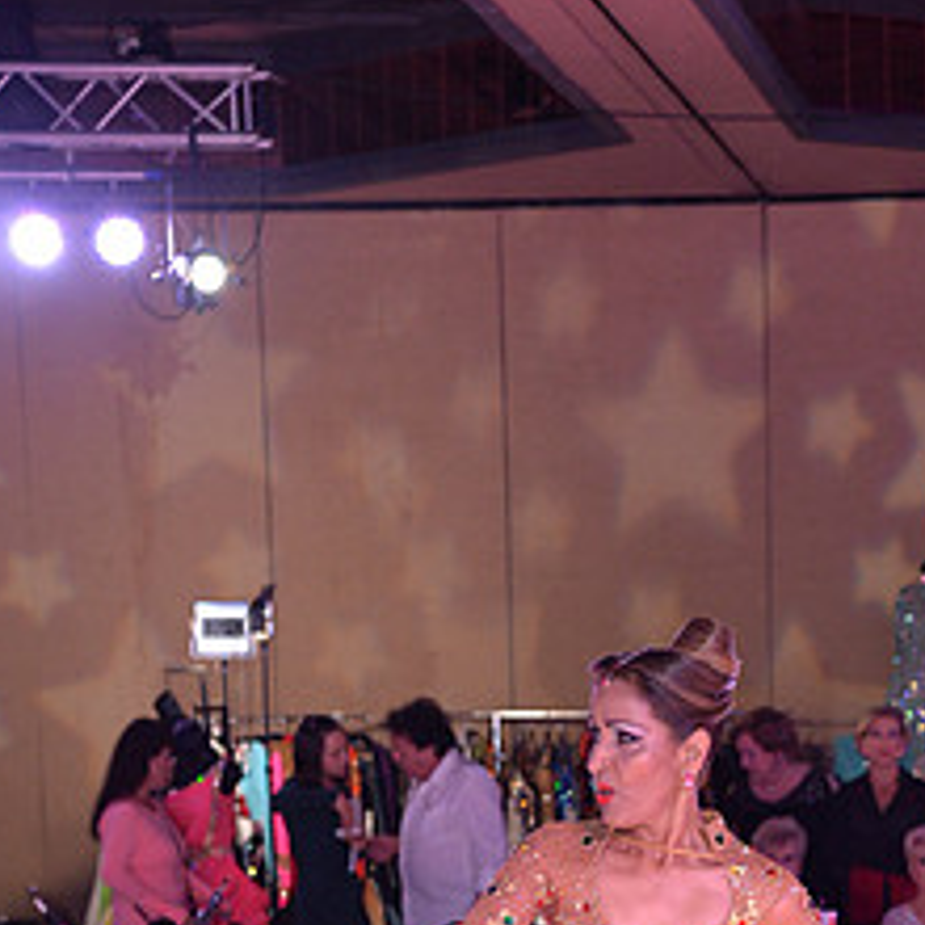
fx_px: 4474
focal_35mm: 148
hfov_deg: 11.7
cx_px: 784
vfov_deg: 11.5
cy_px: 1198
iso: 1250
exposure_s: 1/250
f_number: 5
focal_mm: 66
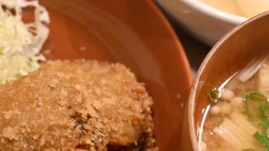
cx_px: 157
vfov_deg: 14.7
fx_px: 585
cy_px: 88
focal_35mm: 82
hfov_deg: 25.8
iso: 3200
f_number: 4.2
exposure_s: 1/100
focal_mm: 25
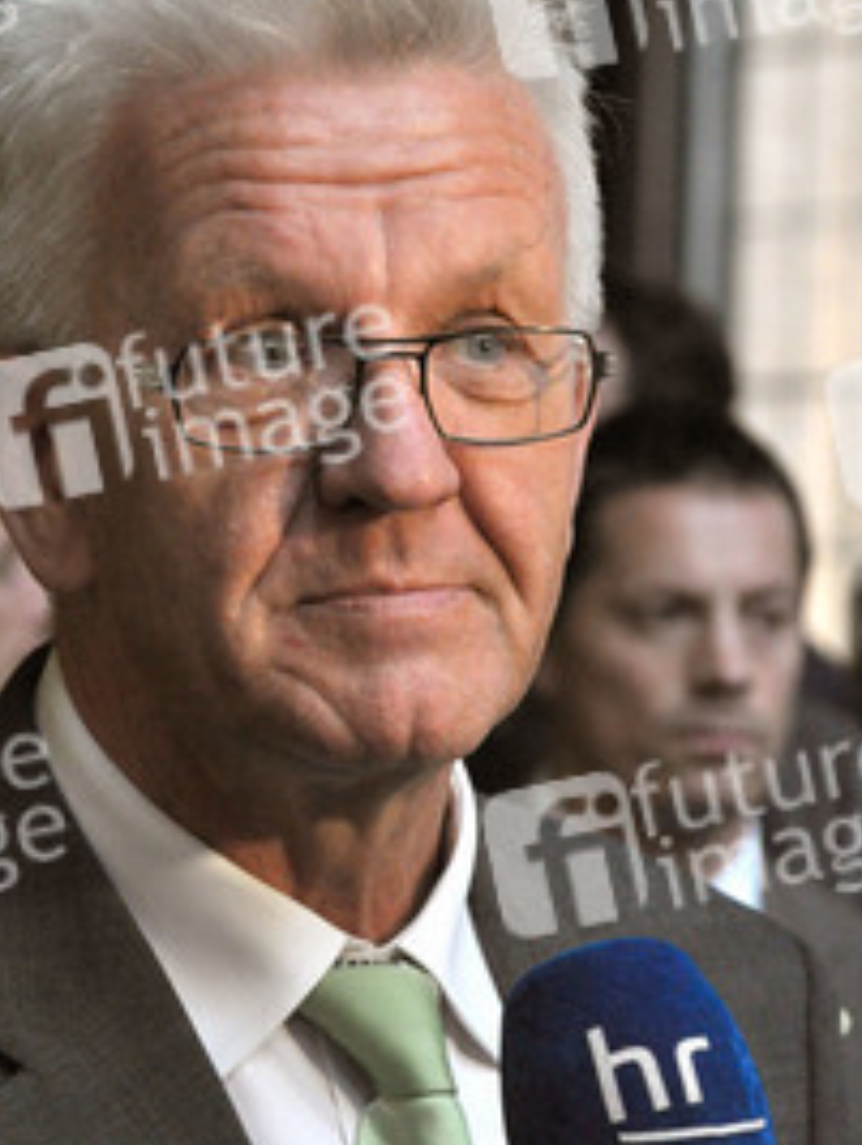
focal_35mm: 194
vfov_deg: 10.2
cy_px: 622
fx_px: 6426
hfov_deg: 7.7
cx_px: 313
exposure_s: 1/125
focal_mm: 90
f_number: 5.6
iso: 2000
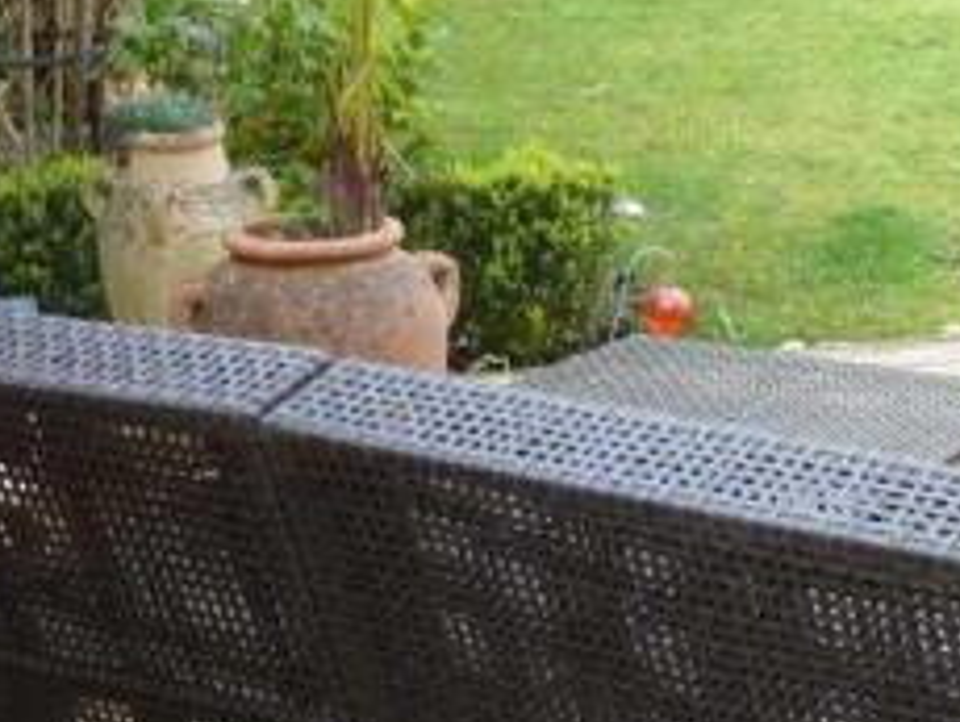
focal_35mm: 76
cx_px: 1162
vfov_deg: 19.4
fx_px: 2110
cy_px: 294
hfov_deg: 23.4
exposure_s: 1/60
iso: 200
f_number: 3.5
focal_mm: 5.4
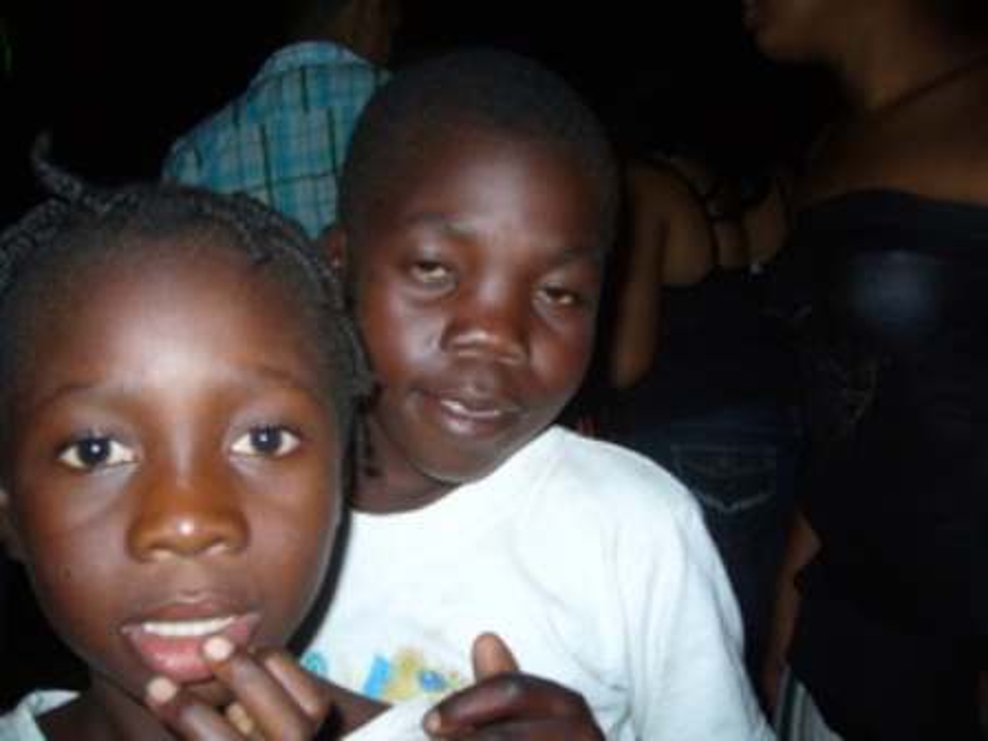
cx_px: 494
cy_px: 370
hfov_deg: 52.6
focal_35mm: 35
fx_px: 999
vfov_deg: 40.7
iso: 100
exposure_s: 1/60
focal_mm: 5.8
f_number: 2.8
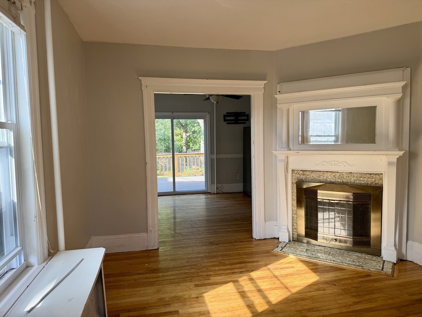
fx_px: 293
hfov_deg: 71.6
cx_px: 211
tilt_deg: -3.6
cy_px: 158
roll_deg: +1.3
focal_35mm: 24
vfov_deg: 56.8
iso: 80
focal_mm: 6.76
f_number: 1.78
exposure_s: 1/176
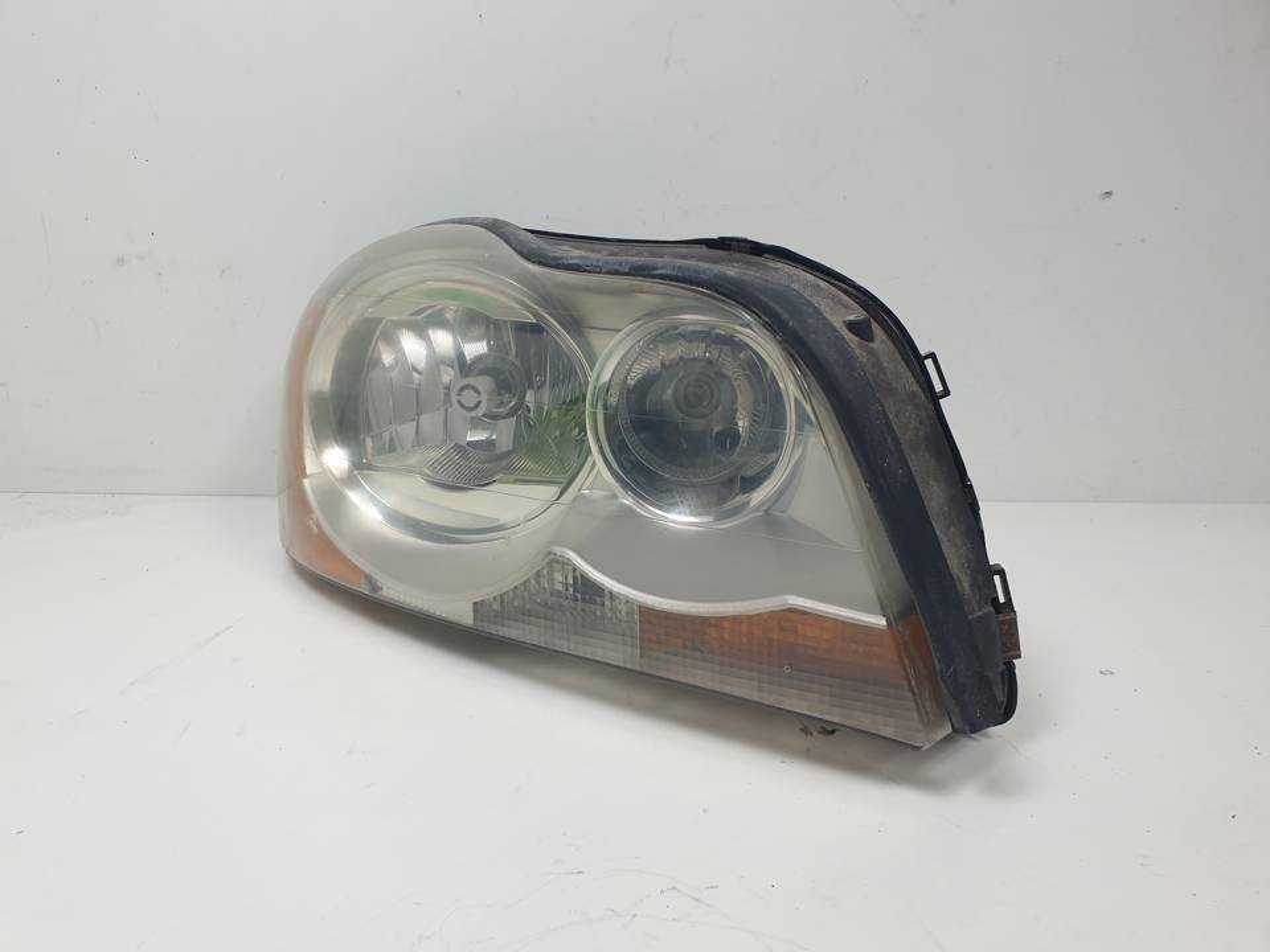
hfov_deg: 67.3
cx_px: 635
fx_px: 954
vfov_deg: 53.1
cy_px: 476
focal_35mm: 26
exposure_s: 1/246
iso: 50
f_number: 2.4
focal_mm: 4.3
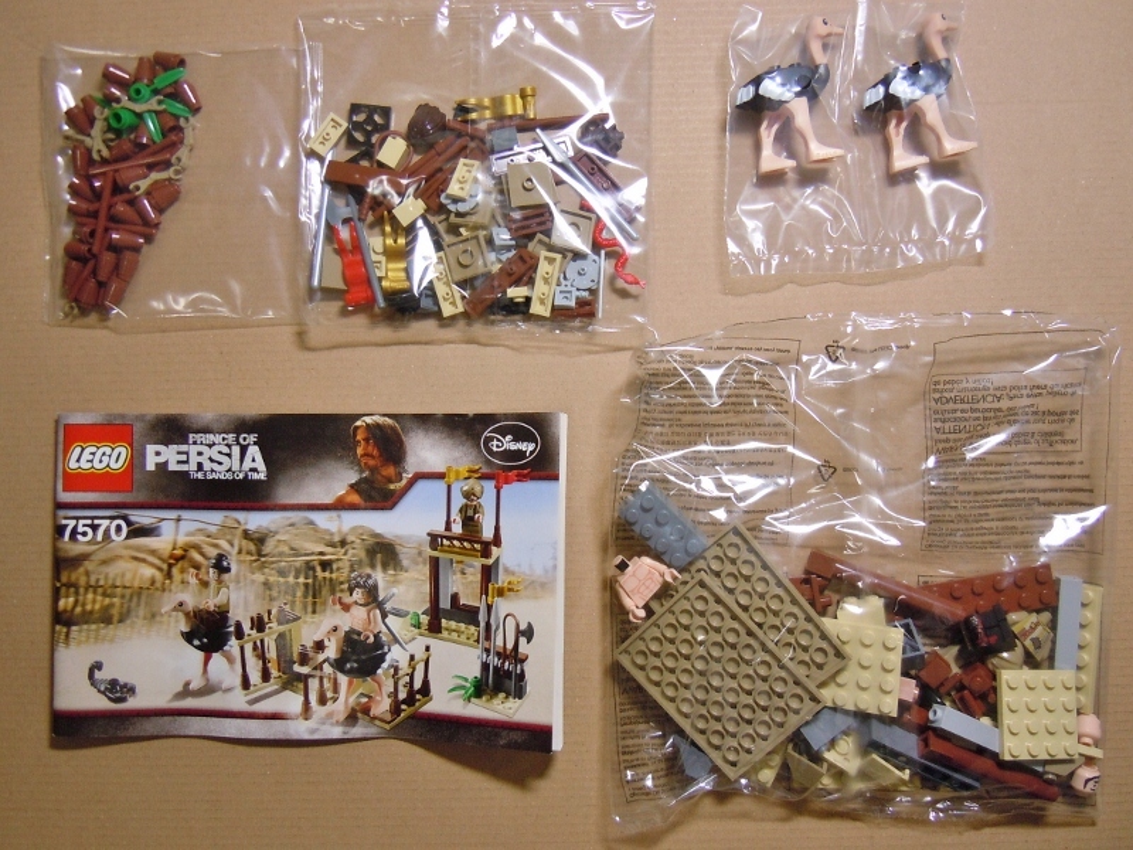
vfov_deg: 46.8
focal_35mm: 30
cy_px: 425
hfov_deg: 60.0
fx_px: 982
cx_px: 566
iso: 200
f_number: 3.5
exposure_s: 1/15
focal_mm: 5.4
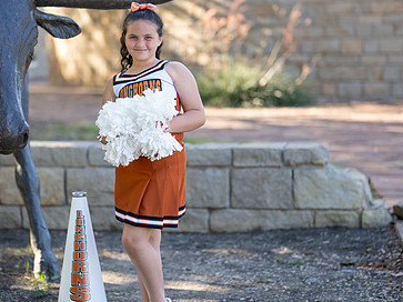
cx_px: 154
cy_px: 143
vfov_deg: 15.1
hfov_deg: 20.0
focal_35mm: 98
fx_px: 1141
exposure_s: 1/1000
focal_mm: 50
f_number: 1.2
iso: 125
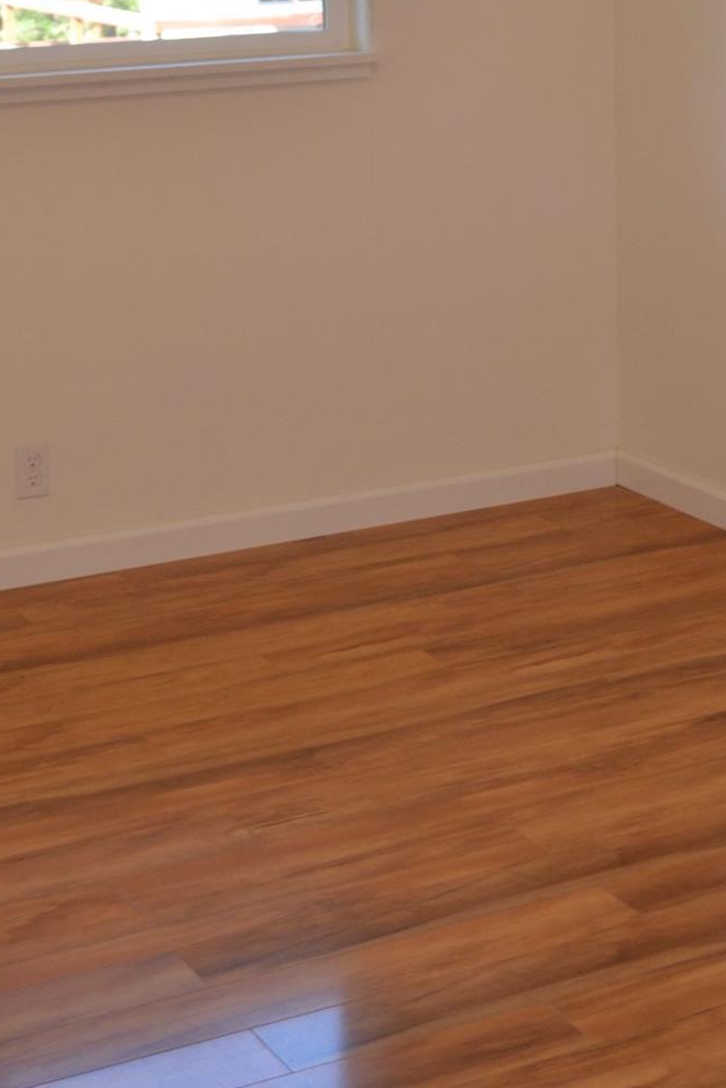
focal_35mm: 75
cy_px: 43
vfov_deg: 25.8
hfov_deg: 18.2
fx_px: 2269
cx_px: 409
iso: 400
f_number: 4
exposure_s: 1/80
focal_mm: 22
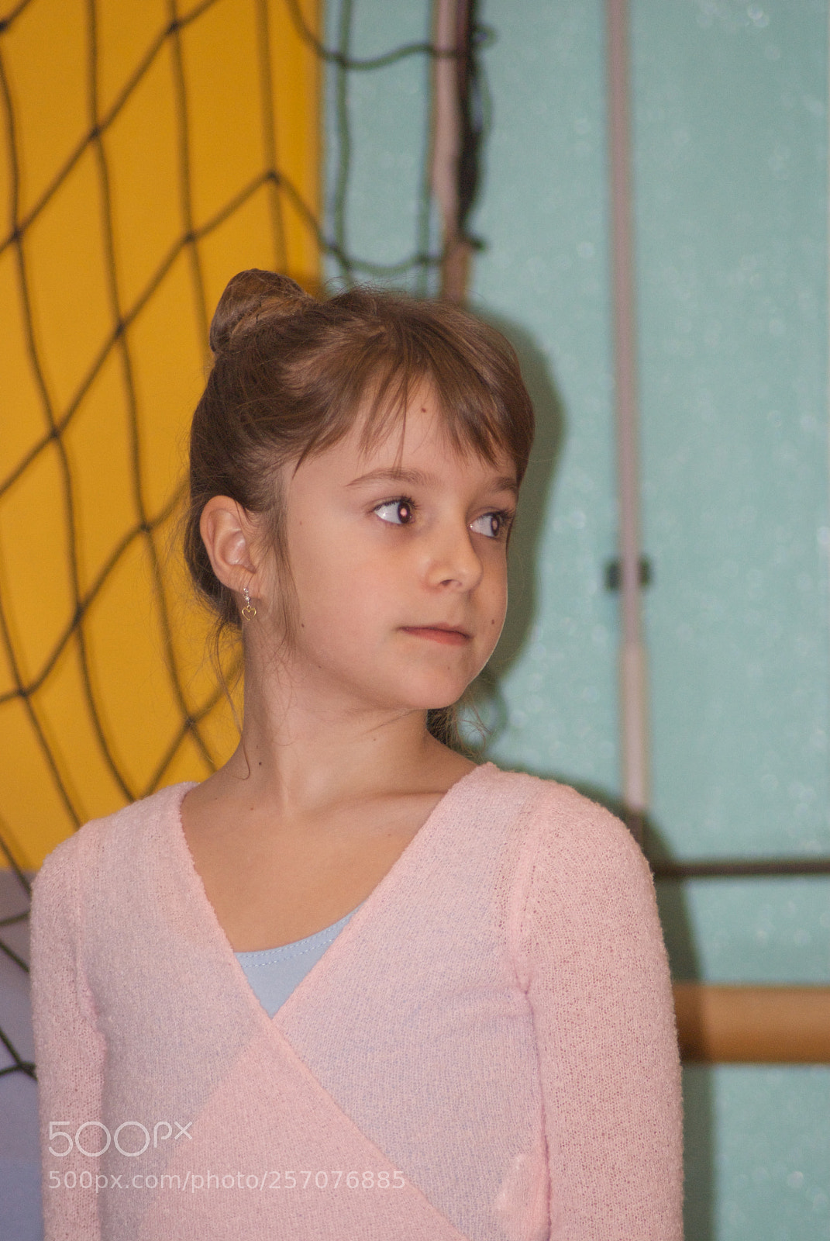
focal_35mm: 450
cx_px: 415
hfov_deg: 3.1
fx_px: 15518
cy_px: 620
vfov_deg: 4.6
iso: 1000
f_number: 5.6
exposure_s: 1/60
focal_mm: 300
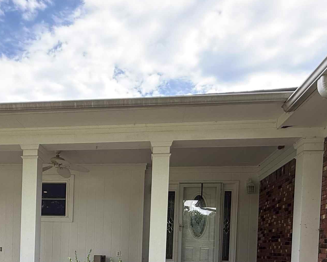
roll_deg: -1.5
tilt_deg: +0.3
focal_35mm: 33
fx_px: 319
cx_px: 104
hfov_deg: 53.0
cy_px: 257
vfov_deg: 39.7
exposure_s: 1/183
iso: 50
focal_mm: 2.22
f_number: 2.2
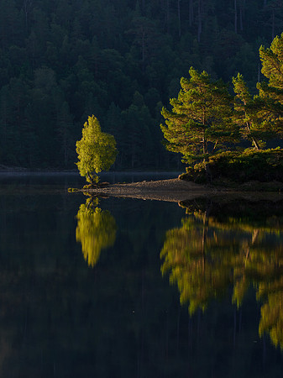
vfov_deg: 8.6
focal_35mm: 230
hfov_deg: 6.5
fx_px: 2510
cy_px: 189
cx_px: 142
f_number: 7.1
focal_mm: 115
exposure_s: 1/125
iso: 200
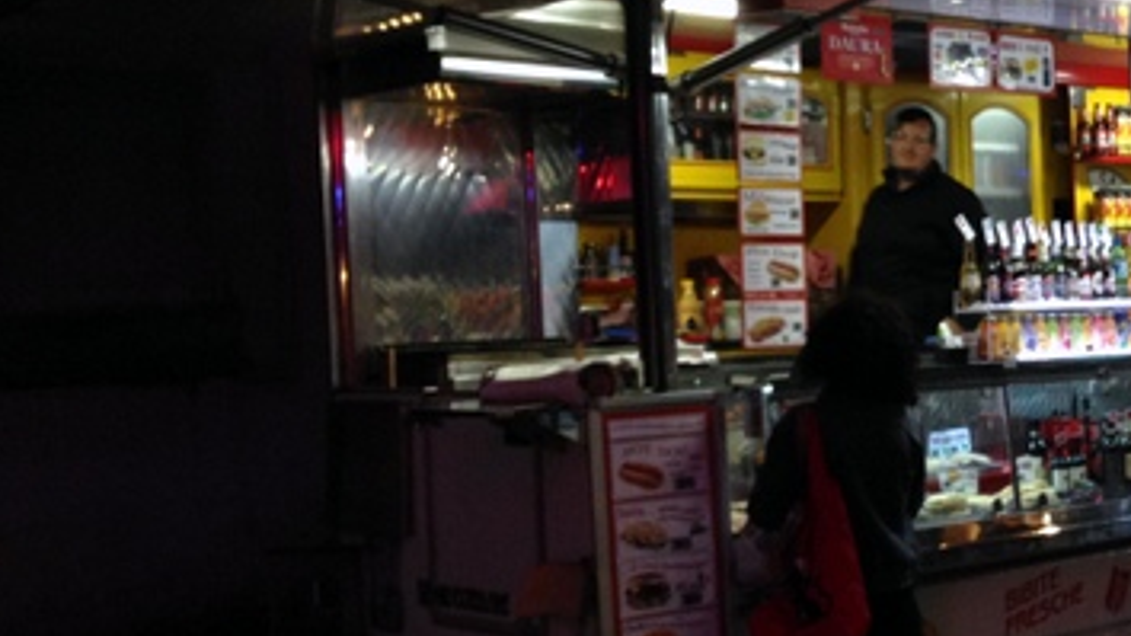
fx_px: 1949
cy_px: 361
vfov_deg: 18.5
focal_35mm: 65
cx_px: 1000
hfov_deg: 31.0
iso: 160
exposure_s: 1/20
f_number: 2.4
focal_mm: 4.12
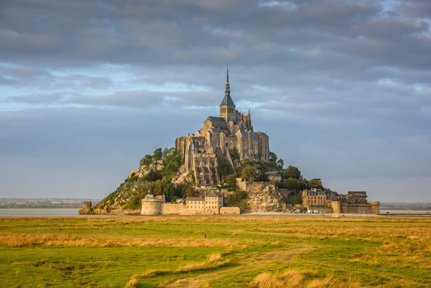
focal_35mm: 95
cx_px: 216
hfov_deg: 21.5
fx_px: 1138
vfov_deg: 14.4
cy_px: 144
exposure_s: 1/200
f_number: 5.6
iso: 100
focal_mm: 95
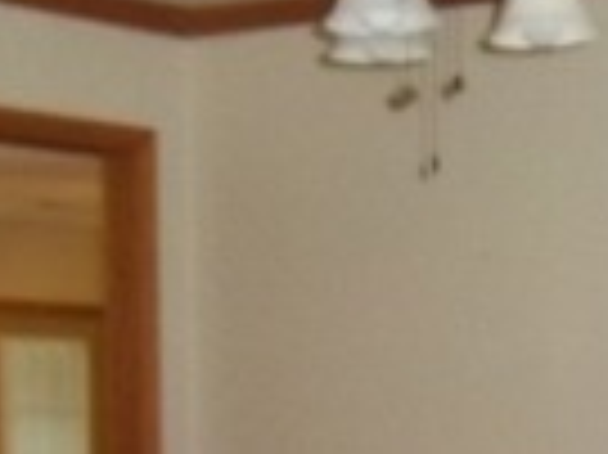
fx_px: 2334
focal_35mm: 133
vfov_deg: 10.7
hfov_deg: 14.8
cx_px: 491
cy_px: 724
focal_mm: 5.05
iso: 320
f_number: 3.5
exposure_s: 1/30
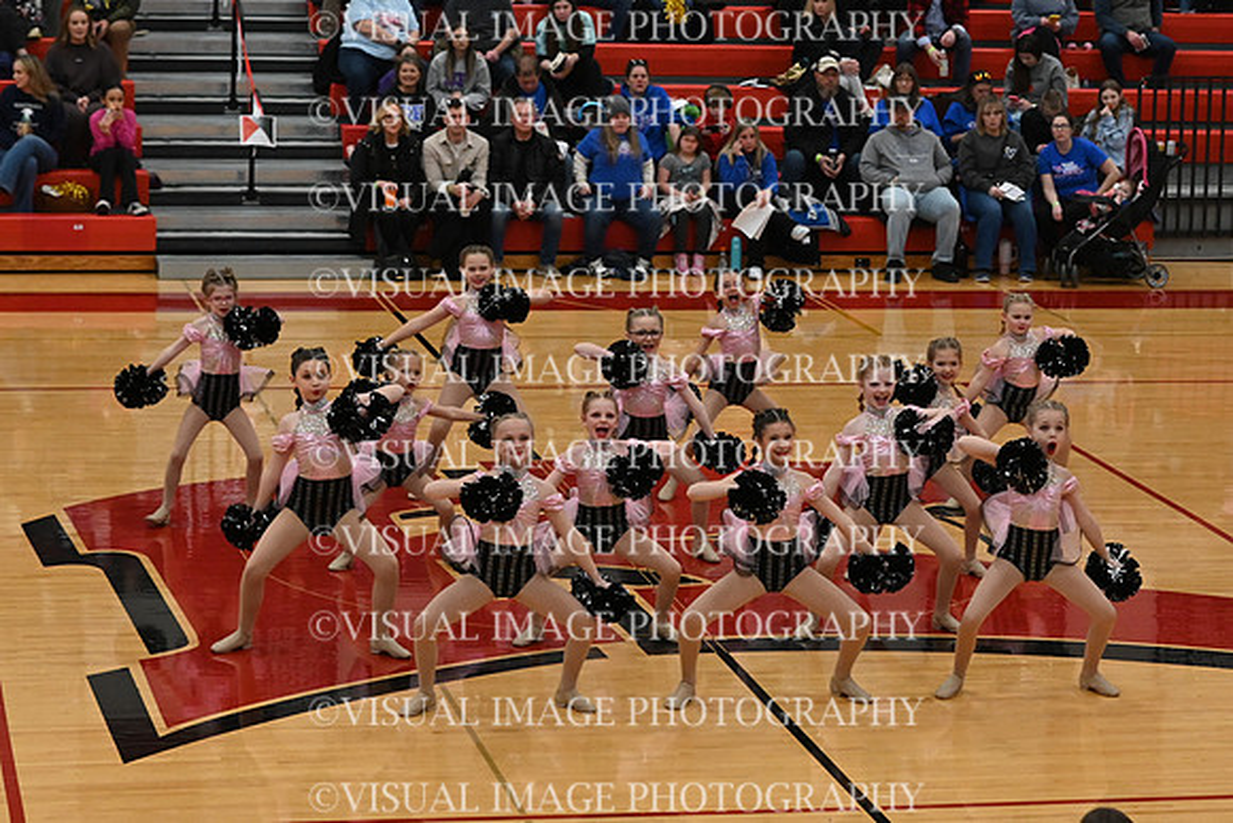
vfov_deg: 13.0
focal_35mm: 105
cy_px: 412
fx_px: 3597
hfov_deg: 19.5
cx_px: 616
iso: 5000
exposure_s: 1/400
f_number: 4
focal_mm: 70
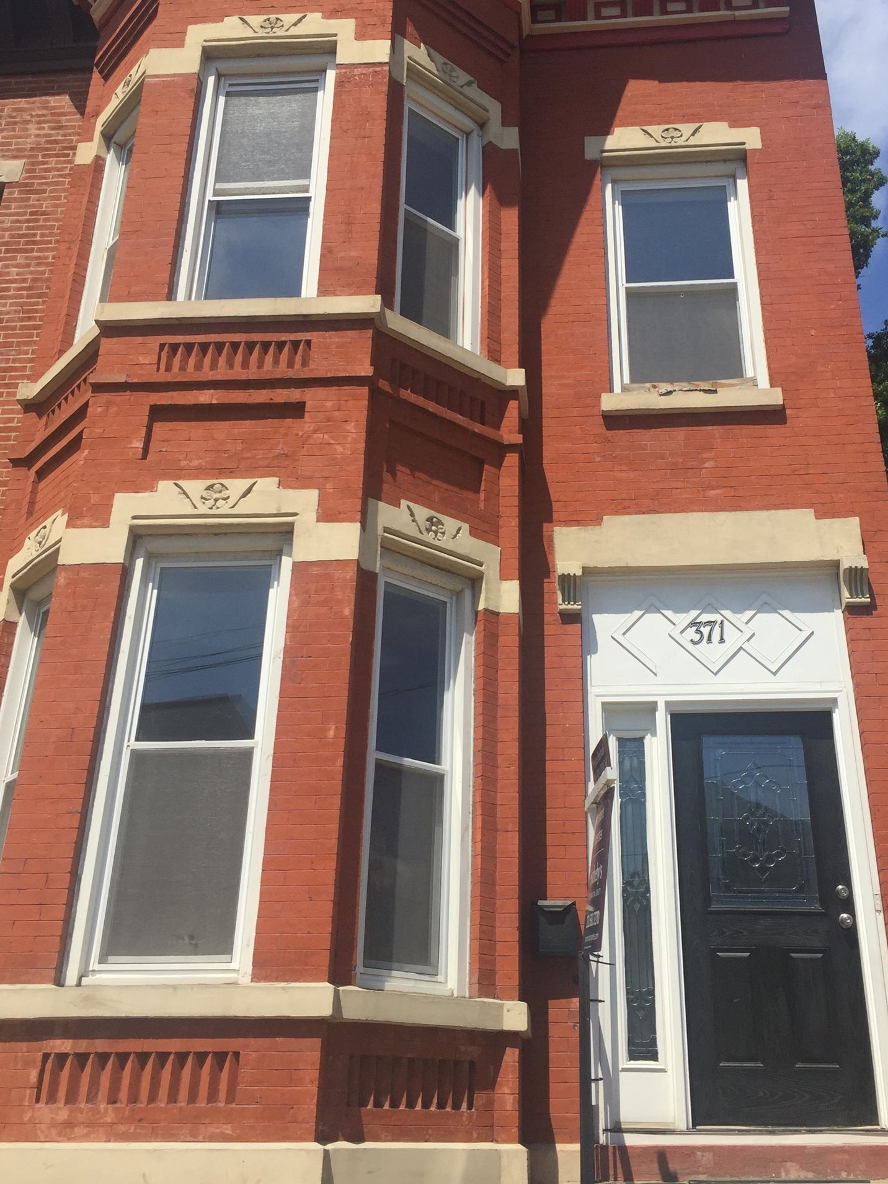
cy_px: 536
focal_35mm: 35
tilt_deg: +28.5
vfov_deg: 52.5
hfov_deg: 40.6
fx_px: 1197
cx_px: 512
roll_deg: -0.3
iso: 32
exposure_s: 1/2825
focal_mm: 4.15
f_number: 2.2
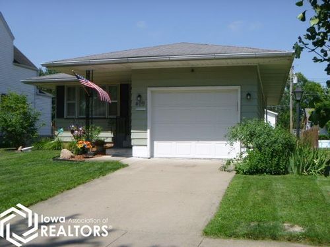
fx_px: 419
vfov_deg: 32.9
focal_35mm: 44
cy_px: 124
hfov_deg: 42.9
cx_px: 165
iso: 100
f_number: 4.7
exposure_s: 1/400
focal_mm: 7.9
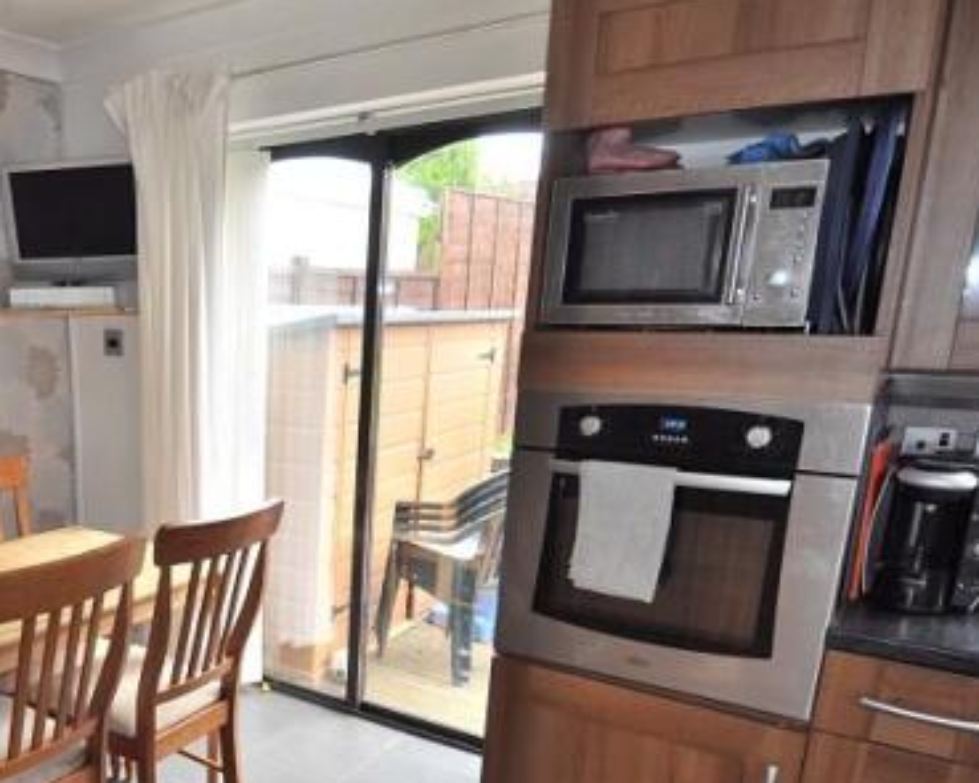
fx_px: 869
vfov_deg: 47.1
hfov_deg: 54.5
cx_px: 188
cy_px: 567
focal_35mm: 30
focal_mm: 12
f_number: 4
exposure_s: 1/125
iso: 400
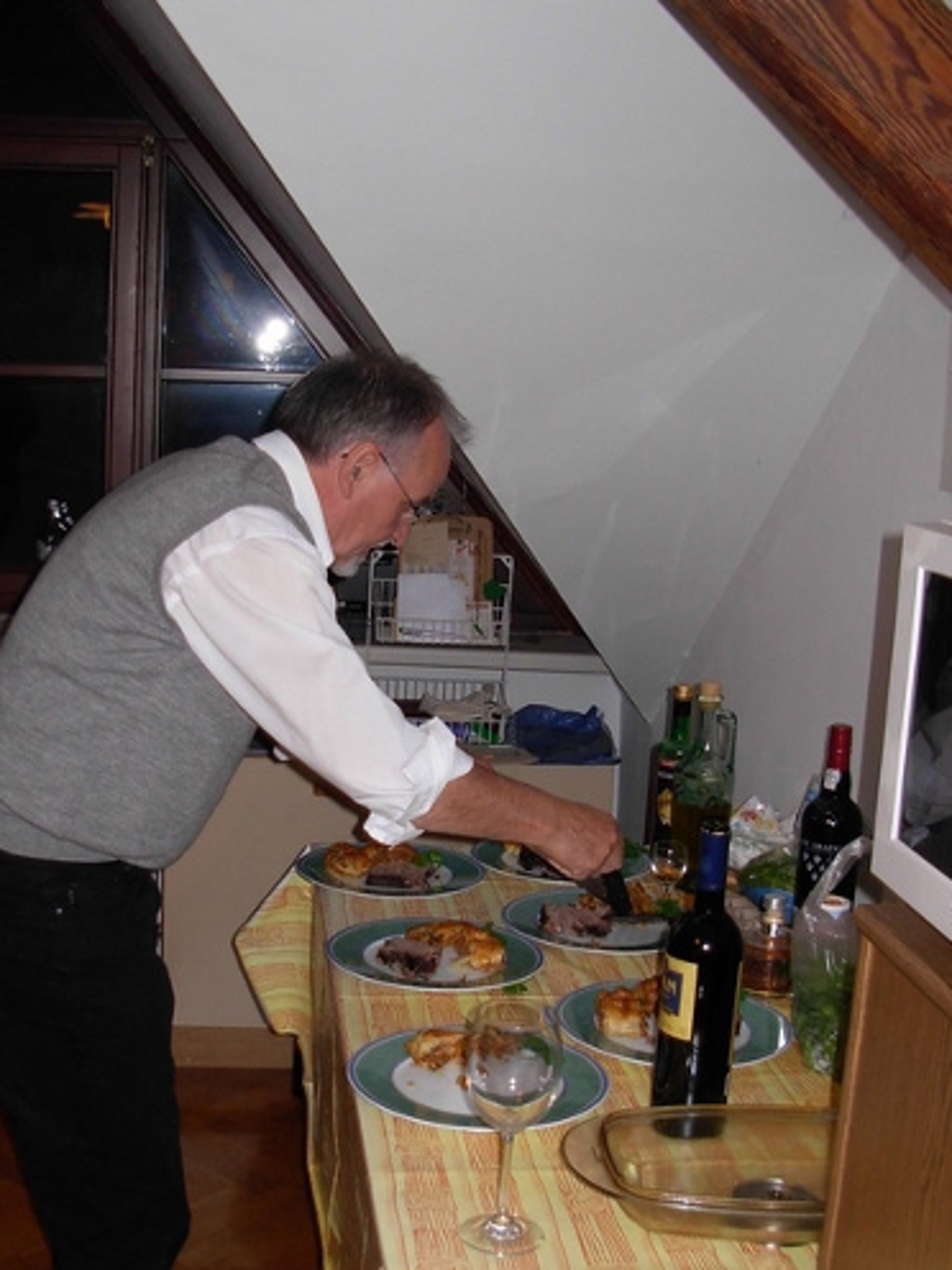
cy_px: 668
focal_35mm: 49
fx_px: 1797
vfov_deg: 38.9
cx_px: 361
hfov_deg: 29.6
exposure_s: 1/22.6
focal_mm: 6.3
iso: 79
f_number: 2.9
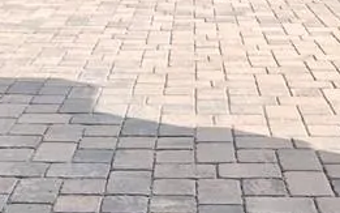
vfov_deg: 12.9
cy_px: -186
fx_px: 843
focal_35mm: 91
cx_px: 178
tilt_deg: -0.4
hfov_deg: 22.8
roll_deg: +0.3
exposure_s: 1/3390
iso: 50
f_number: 2.2
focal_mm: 2.22
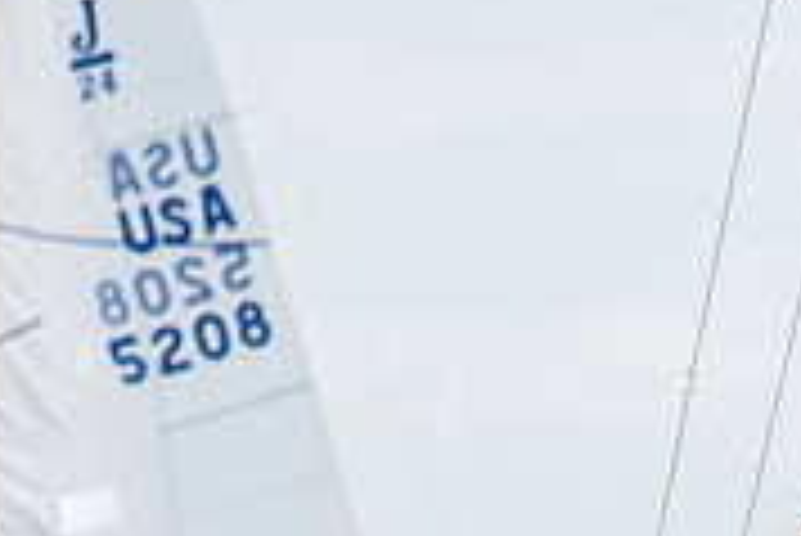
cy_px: 732
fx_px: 33490
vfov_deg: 0.9
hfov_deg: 1.4
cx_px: 734
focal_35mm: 1504
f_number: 5
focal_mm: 300
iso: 320
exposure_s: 1/4000
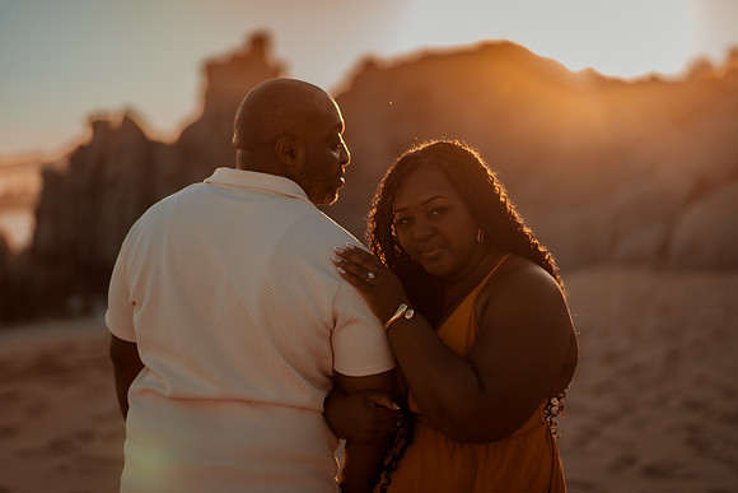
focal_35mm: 58
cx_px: 369
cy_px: 246
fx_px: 1189
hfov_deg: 34.5
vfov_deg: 23.4
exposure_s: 1/5000
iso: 100
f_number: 1.4
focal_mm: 58
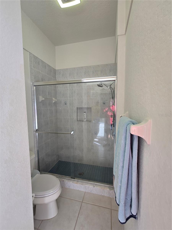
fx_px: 86
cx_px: 86
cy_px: 115
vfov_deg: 106.2
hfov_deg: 89.9
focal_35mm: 13
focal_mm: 2.2
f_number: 2.2
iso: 100
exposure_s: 1/60
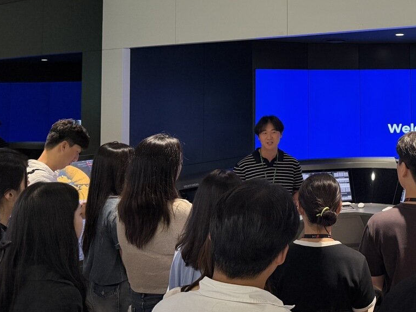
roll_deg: +1.3
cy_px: 64
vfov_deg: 32.0
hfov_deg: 39.8
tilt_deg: +3.1
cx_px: 375
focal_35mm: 44
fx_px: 529
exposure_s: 1/120
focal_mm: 6.76
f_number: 1.78
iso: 400
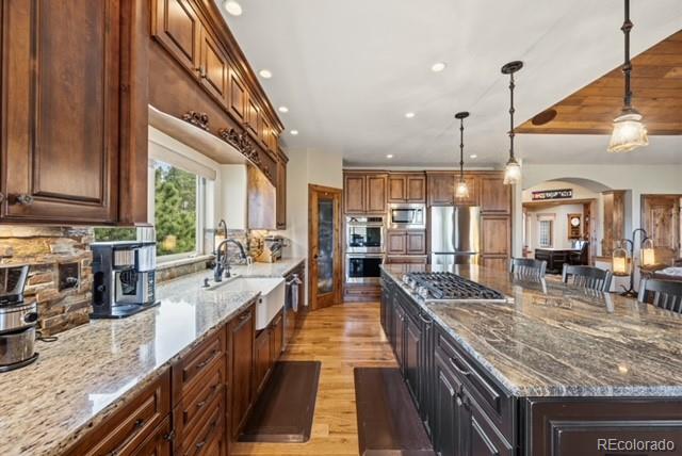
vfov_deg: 81.3
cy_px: 228
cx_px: 341
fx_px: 265
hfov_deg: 104.2
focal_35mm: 14
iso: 400
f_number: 8
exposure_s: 1/3
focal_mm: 14
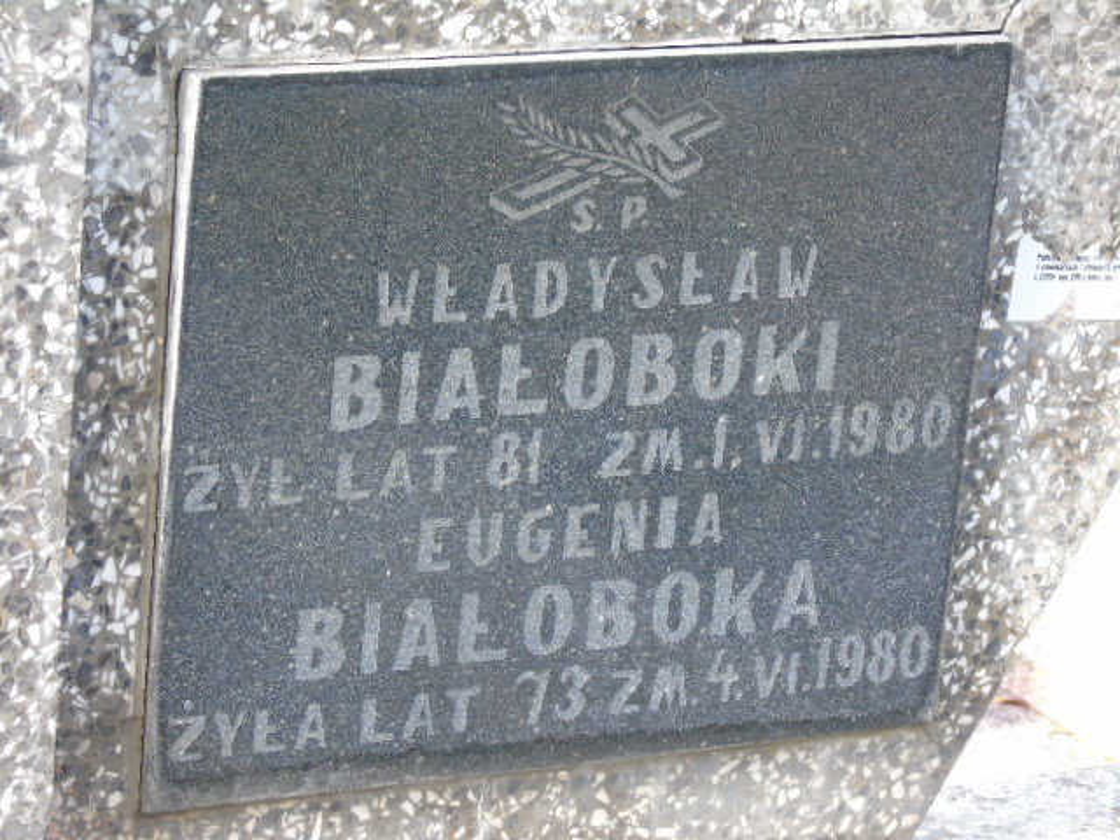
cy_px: 420
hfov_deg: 12.2
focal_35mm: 162
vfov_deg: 9.2
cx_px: 560
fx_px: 5242
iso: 400
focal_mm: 29
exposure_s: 1/80
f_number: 4.9
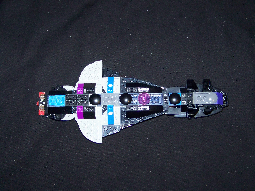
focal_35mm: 55
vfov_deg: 26.6
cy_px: 96
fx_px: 405
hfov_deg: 34.9
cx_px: 128
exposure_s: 1/30
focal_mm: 9.36
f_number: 3.2
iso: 200
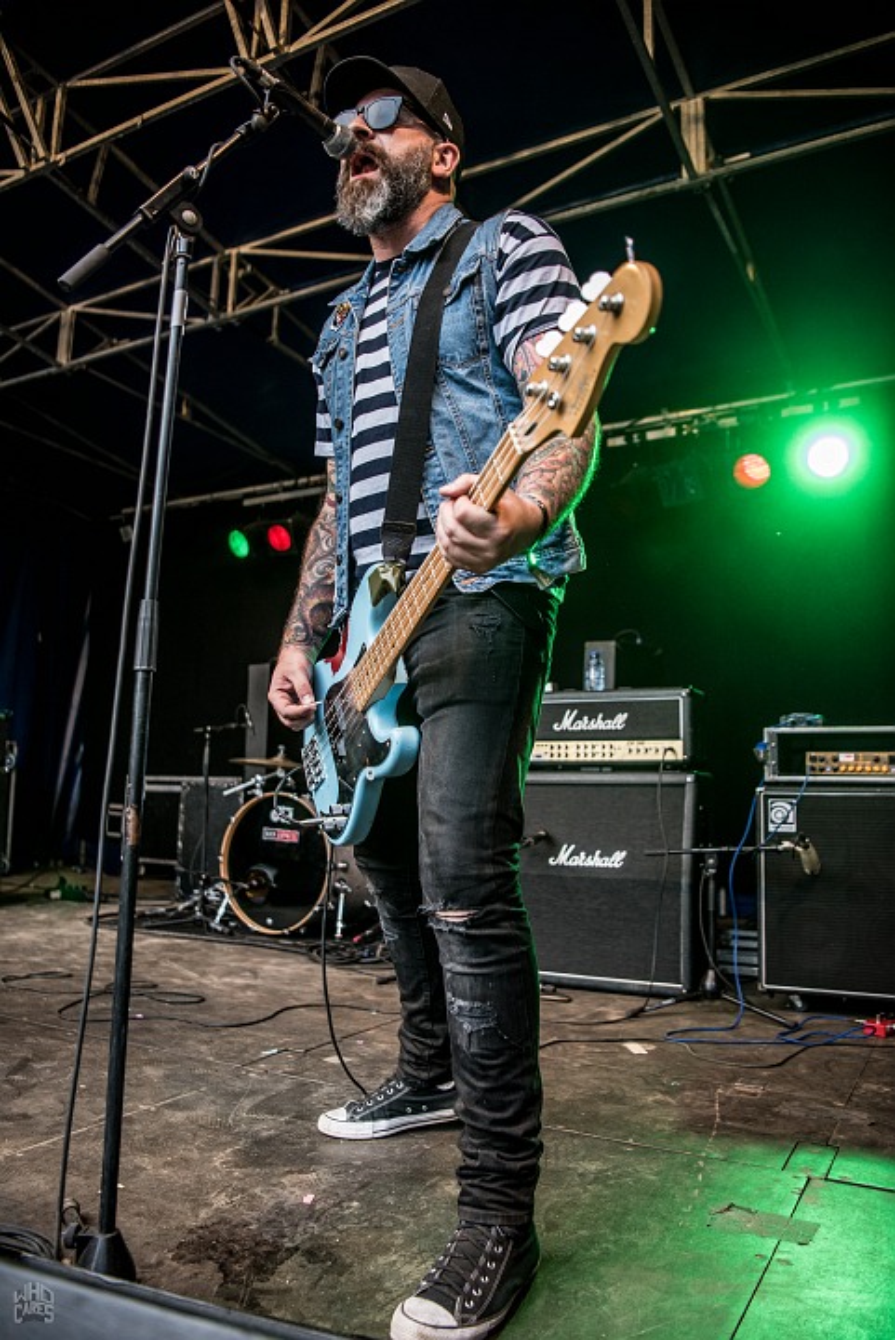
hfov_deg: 48.0
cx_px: 448
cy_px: 670
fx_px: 1005
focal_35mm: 27
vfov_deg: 67.4
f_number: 2.8
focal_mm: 27
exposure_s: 1/125
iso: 640
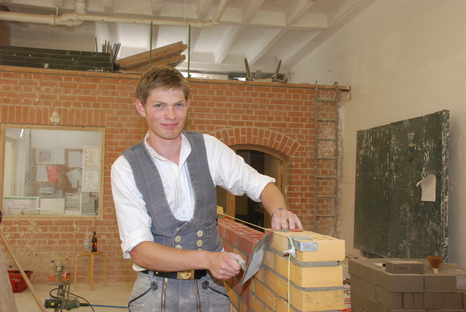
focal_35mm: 36
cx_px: 233
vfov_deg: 37.0
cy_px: 156
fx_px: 467
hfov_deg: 53.1
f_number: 7.1
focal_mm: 24
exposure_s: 1/100
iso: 1000
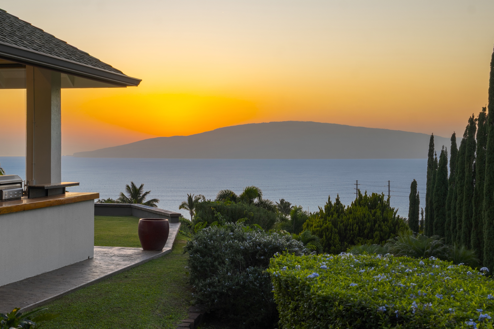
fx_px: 851
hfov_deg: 32.3
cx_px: 209
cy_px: 156
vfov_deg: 21.9
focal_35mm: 62
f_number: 8
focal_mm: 35
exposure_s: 1/15
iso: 100
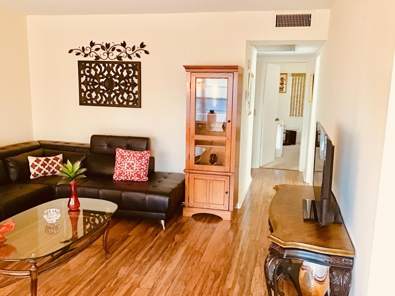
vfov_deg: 44.2
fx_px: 365
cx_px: 196
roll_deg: -0.8
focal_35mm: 32
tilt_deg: -10.1
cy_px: 151
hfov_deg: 56.8
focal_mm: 3.3
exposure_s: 1/24
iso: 200
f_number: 2.4
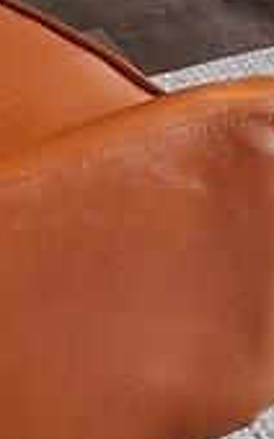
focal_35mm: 196
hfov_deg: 4.6
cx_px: 1716
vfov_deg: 8.9
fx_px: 2346
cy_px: -859
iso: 400
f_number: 8
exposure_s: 1/25
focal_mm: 16
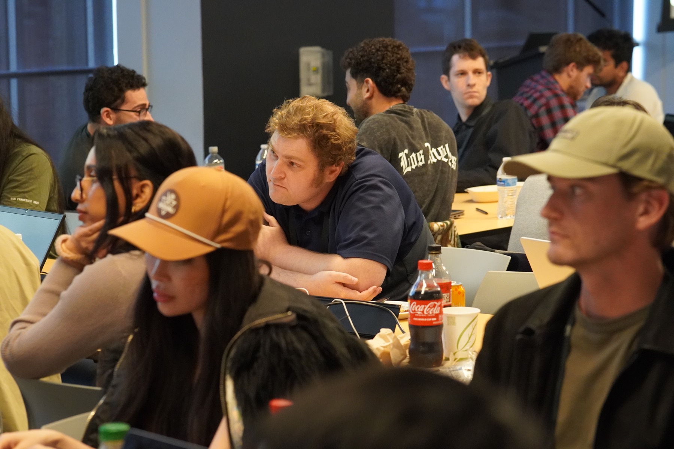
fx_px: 2106
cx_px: 337
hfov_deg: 18.2
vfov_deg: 12.2
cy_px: 224
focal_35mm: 112
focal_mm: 75
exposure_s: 1/160
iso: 5000
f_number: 4
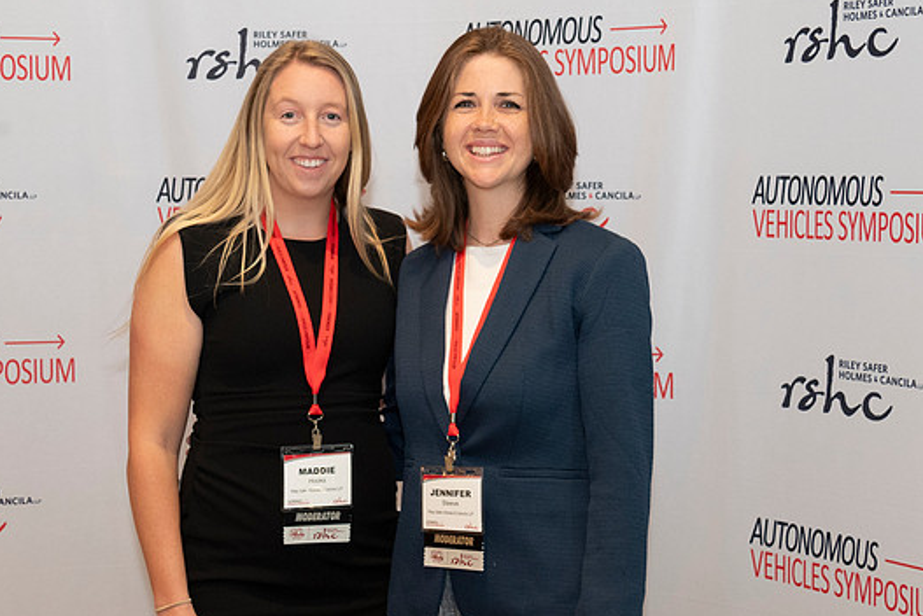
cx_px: 441
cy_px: 290
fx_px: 1693
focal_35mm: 66
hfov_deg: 30.5
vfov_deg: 20.6
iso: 2500
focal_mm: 40
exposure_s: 1/80
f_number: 8
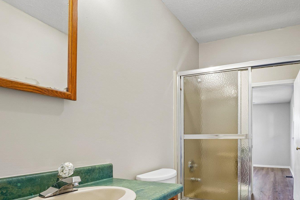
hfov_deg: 74.4
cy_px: 143
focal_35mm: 23
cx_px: 192
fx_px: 192
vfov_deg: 53.2
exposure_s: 1/13
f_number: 8
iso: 400
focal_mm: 10
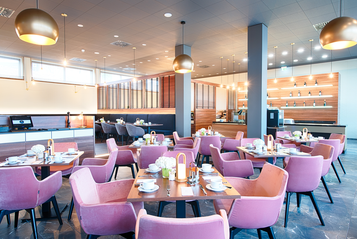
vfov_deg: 57.3
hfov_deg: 78.6
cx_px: 178
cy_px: 120
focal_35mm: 22
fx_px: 218
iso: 100
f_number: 8
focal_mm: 22
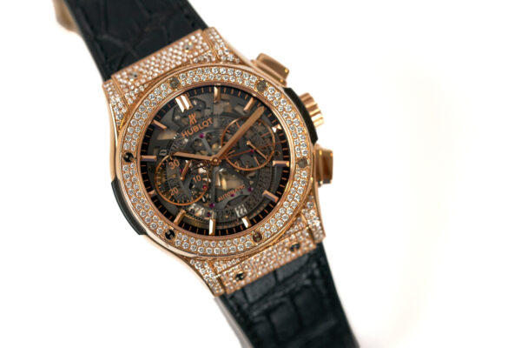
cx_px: 260
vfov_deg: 15.2
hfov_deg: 22.6
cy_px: 174
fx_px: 1302
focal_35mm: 90
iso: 200
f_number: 3.5
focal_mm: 90
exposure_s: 1/250
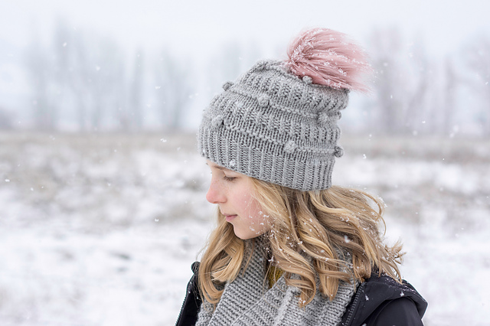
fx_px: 1020
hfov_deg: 27.0
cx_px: 245
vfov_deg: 18.2
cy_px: 163
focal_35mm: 75
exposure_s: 1/640
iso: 100
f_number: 3.2
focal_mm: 50
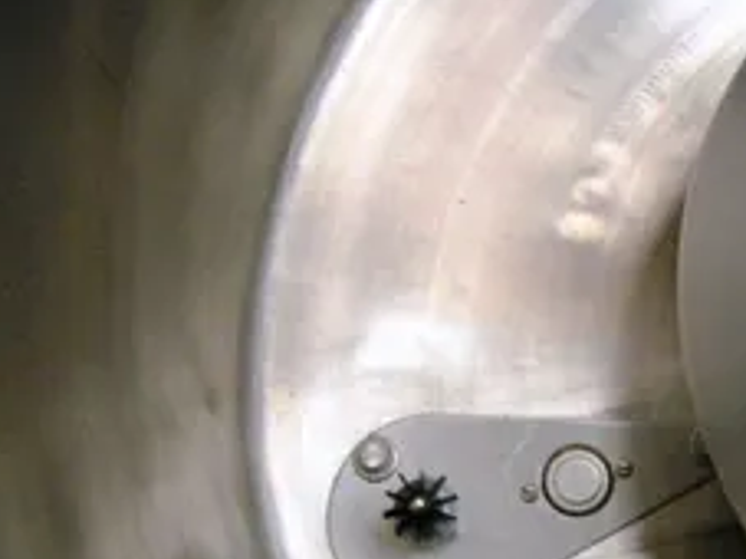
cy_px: 434
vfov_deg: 21.7
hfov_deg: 28.6
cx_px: 552
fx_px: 1443
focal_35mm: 67
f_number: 2.8
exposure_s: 1/30
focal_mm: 5.8
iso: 160
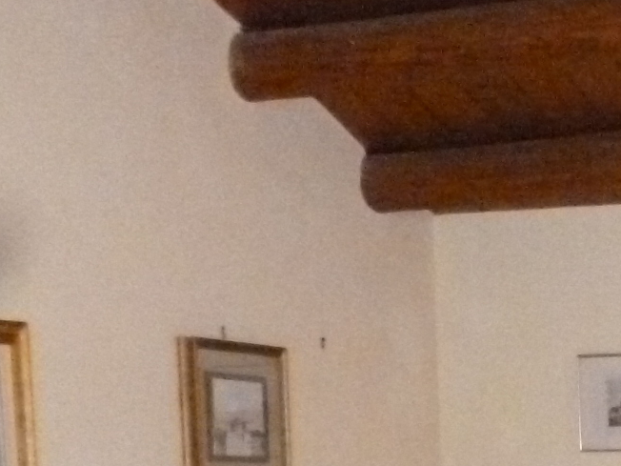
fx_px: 1973
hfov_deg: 16.9
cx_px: 803
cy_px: 776
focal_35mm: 110
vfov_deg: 12.5
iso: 1000
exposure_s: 1/60
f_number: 2.7
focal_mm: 5
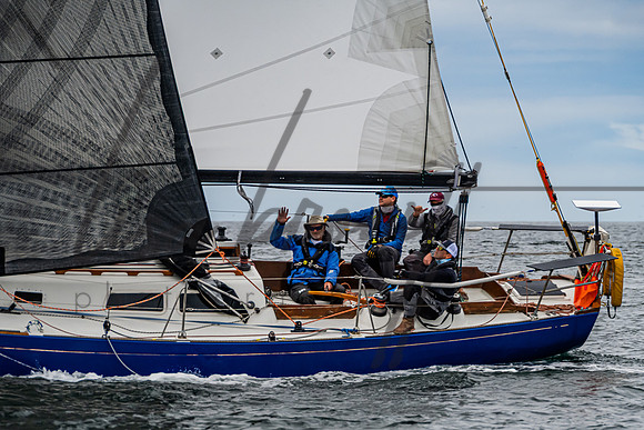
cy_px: 276
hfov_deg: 5.6
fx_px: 6557
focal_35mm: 366
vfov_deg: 3.8
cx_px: 380
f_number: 8
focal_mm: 270
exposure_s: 1/3200
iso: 640
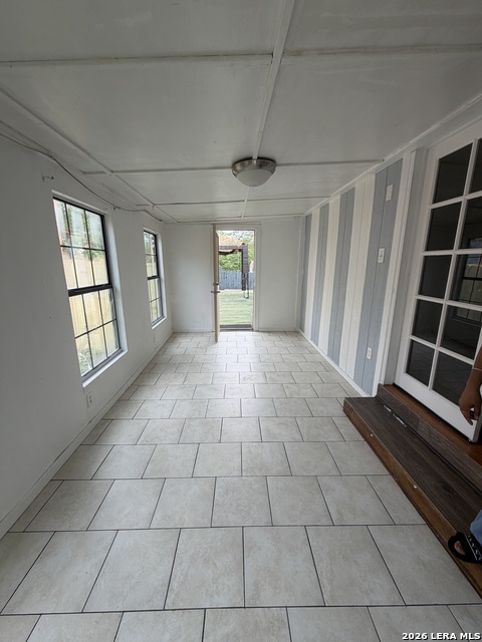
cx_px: 241
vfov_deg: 102.1
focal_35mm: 14
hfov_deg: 85.7
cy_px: 321
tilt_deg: -12.1
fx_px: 260
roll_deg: -0.1
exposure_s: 1/121
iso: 50
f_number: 2.2
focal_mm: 2.22
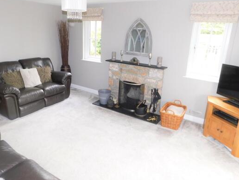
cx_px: 113
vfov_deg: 53.0
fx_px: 180
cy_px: 80
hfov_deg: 67.3
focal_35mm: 26
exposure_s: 1/30
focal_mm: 4
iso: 200
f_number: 3
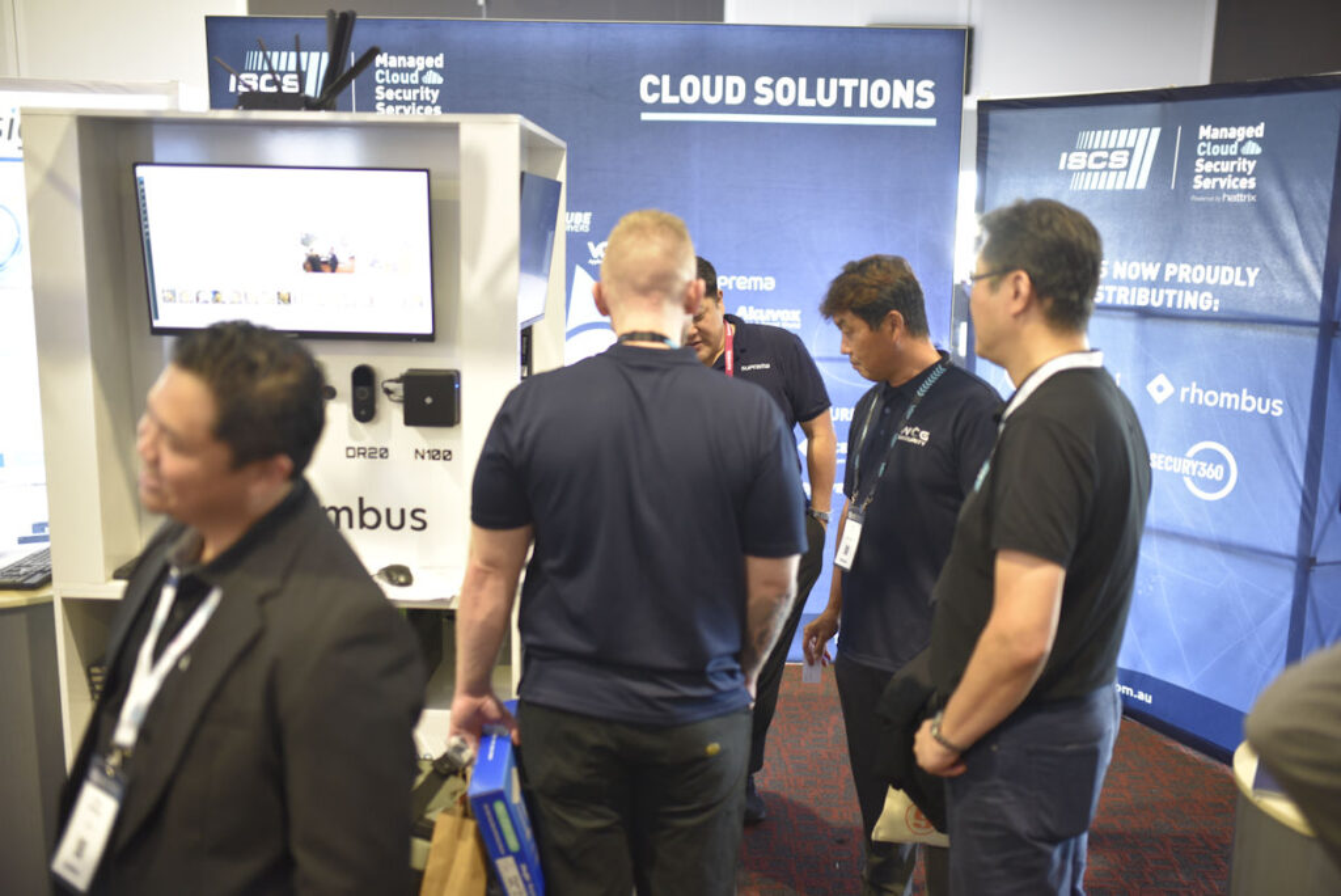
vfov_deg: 37.9
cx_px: 670
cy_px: 448
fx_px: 1304
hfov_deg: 54.4
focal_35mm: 35
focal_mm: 35
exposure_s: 1/60
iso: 800
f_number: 1.6
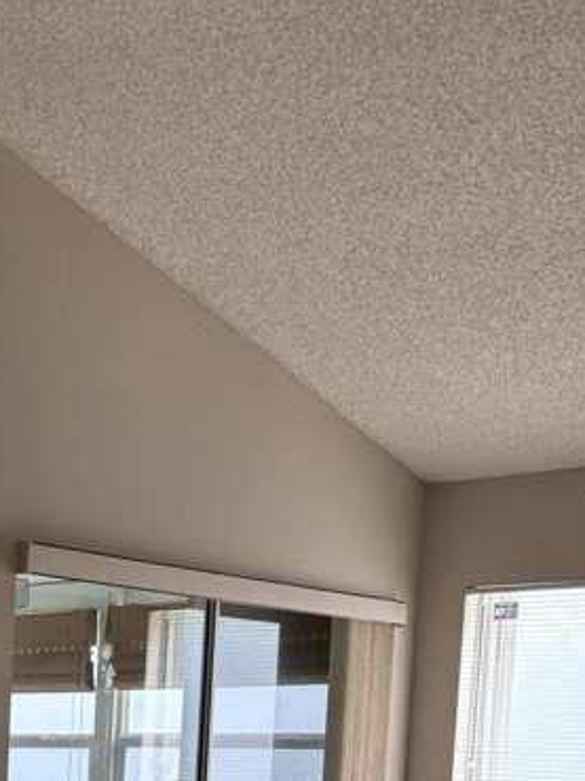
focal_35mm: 75
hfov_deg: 18.3
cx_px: -165
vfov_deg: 23.2
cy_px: 1005
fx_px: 1692
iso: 100
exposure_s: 1/121
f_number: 1.6
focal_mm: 5.96
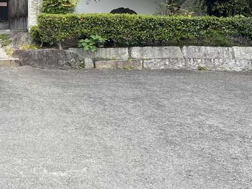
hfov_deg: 23.5
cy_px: 2
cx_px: -23
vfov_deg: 18.4
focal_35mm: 78
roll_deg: +0.4
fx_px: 568
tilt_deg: +6.5
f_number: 1.6
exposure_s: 1/367
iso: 50
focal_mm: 5.1
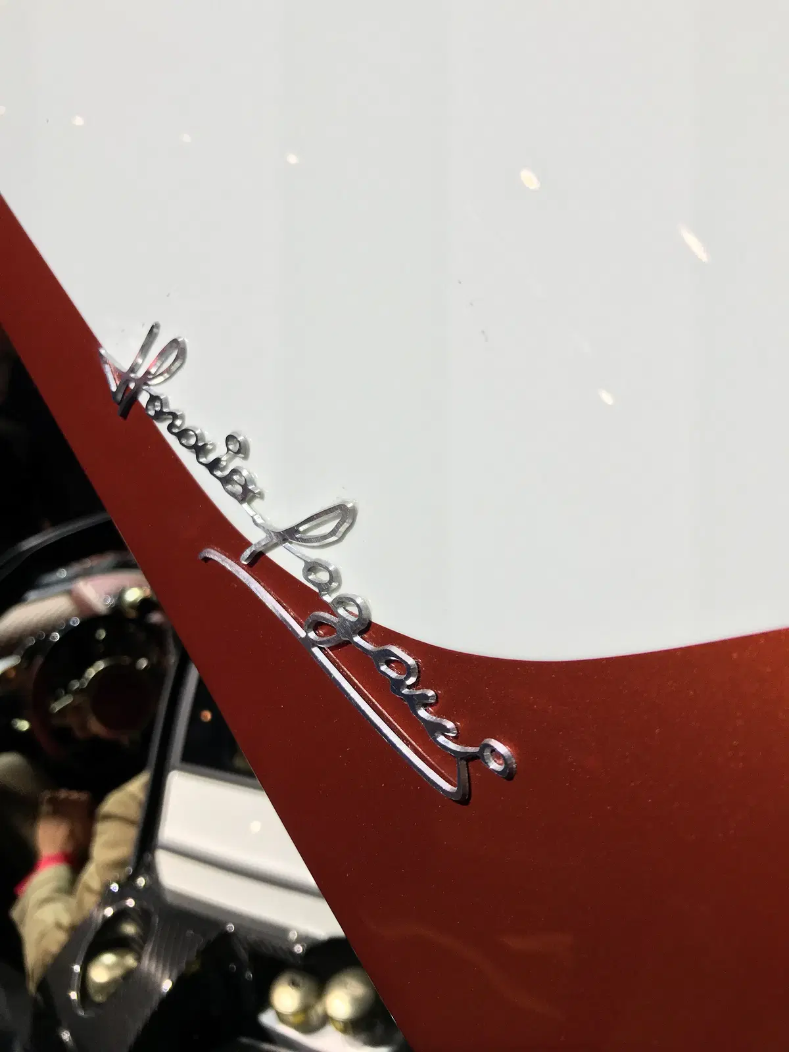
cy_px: 526
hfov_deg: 49.7
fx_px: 851
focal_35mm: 28
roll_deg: +3.9
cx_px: 394
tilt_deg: -10.5
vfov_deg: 63.4
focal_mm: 3.99
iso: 25
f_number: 1.8
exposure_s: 1/60
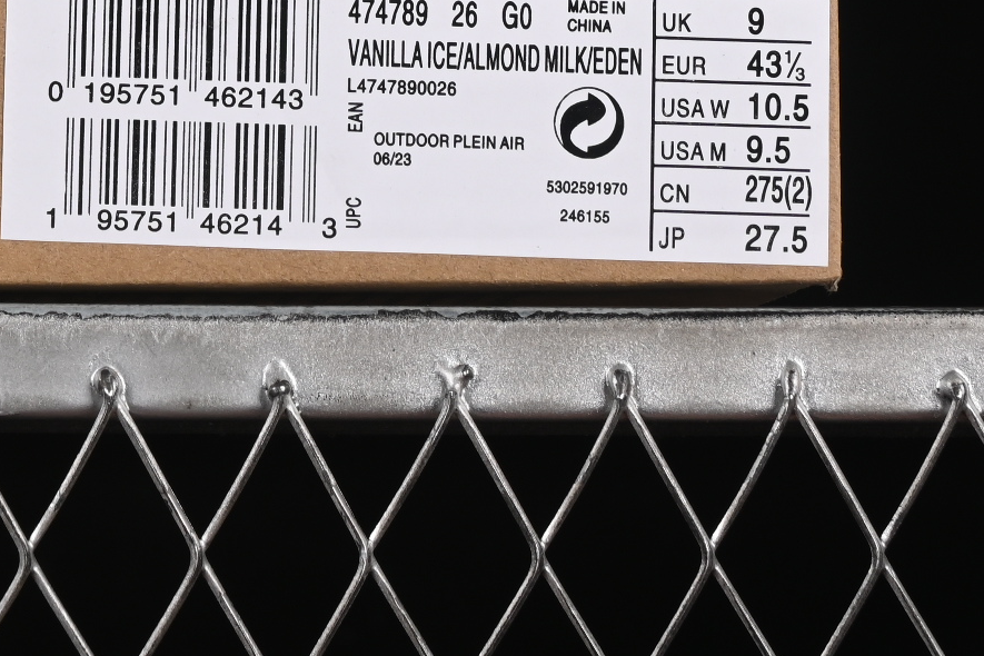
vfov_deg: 5.8
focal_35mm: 236
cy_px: -342
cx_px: -57
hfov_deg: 8.7
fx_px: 6450
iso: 160
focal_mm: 50
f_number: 8
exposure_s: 1/80
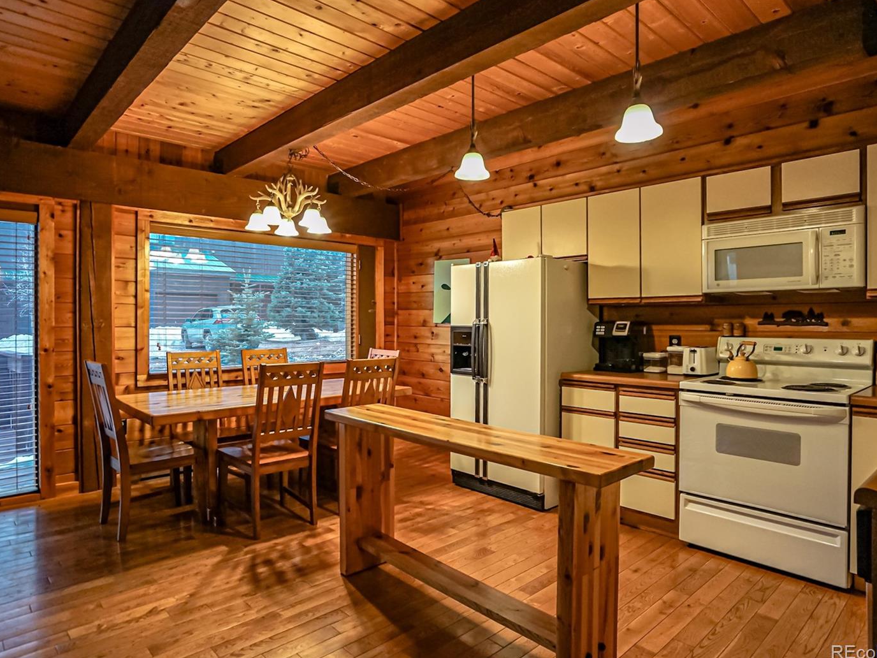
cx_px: 424
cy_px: 326
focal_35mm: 19
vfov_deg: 68.7
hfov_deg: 84.6
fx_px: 481
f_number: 4
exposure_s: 1/200
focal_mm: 17
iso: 2000
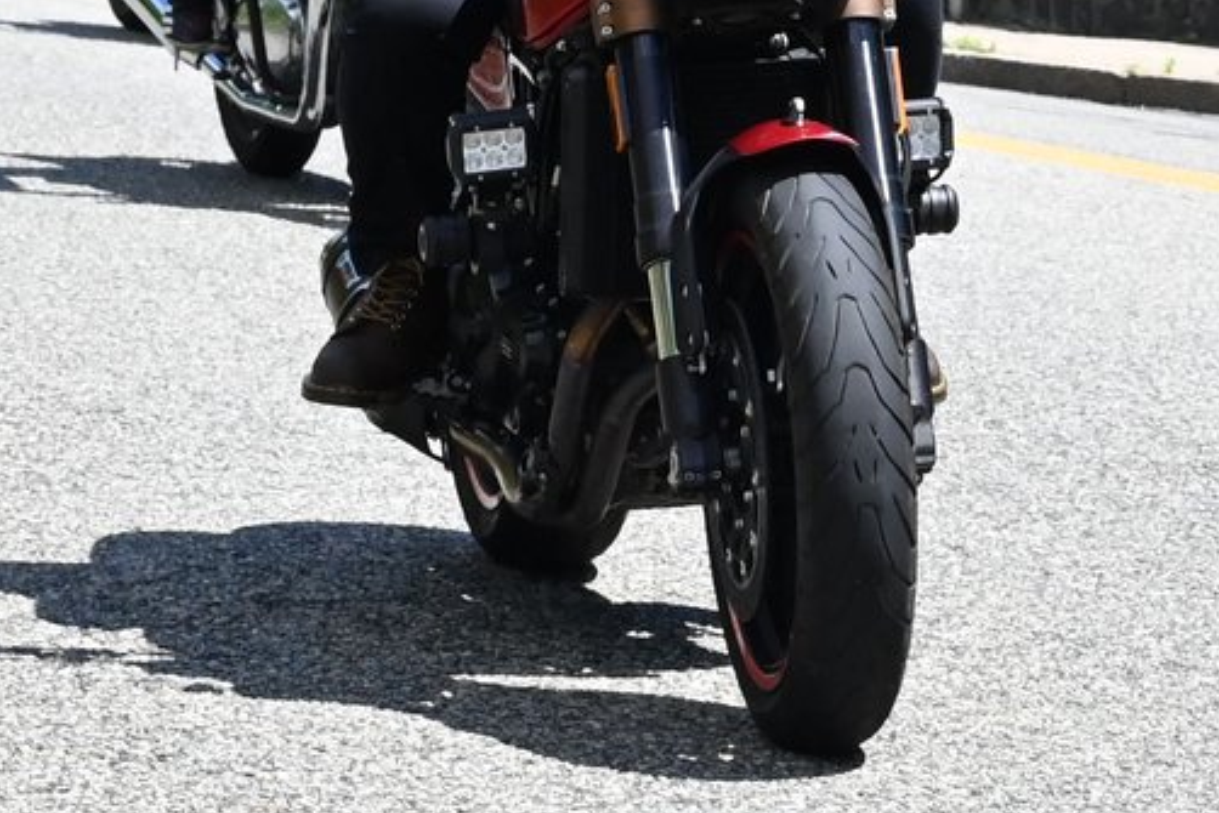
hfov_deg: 10.0
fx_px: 6909
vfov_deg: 6.7
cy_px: -195
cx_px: 1110
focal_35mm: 204
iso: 1250
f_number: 9
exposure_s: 1/2000
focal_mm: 41
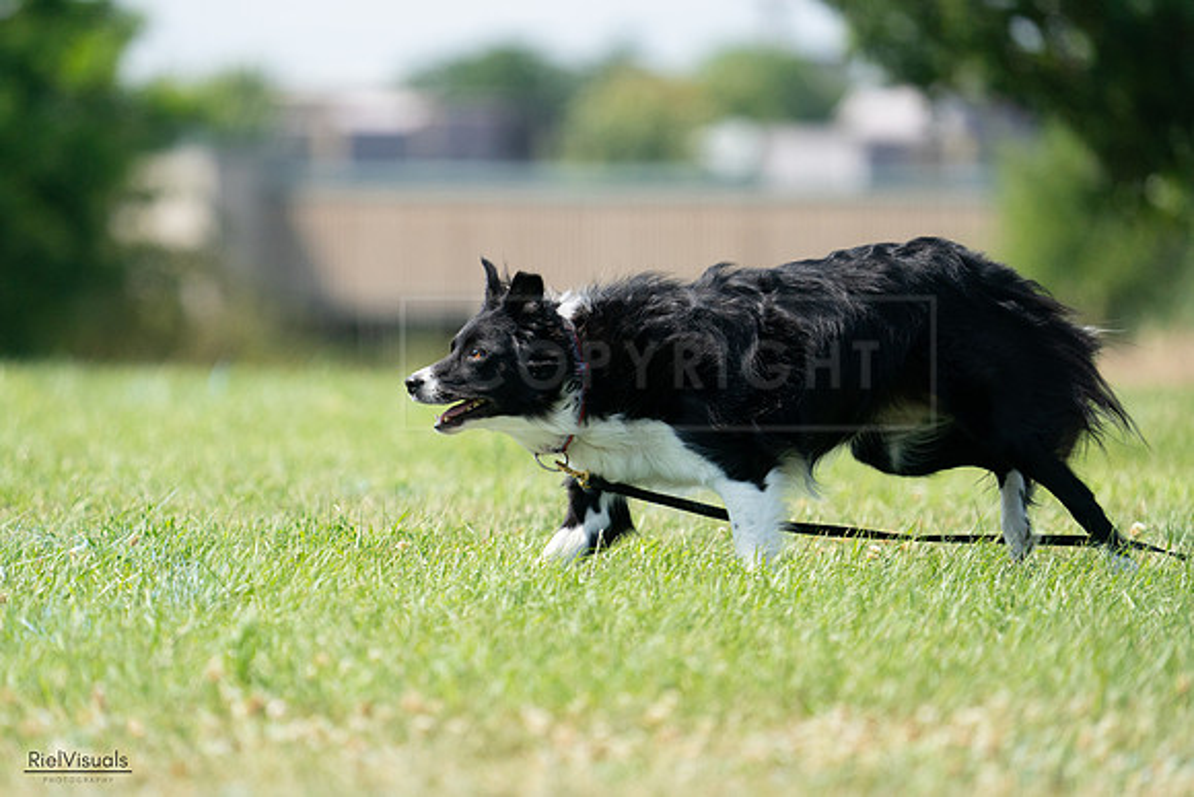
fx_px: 14861
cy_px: 398
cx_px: 597
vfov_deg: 3.1
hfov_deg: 4.6
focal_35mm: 448
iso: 1600
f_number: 6.3
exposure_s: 1/4000
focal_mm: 448
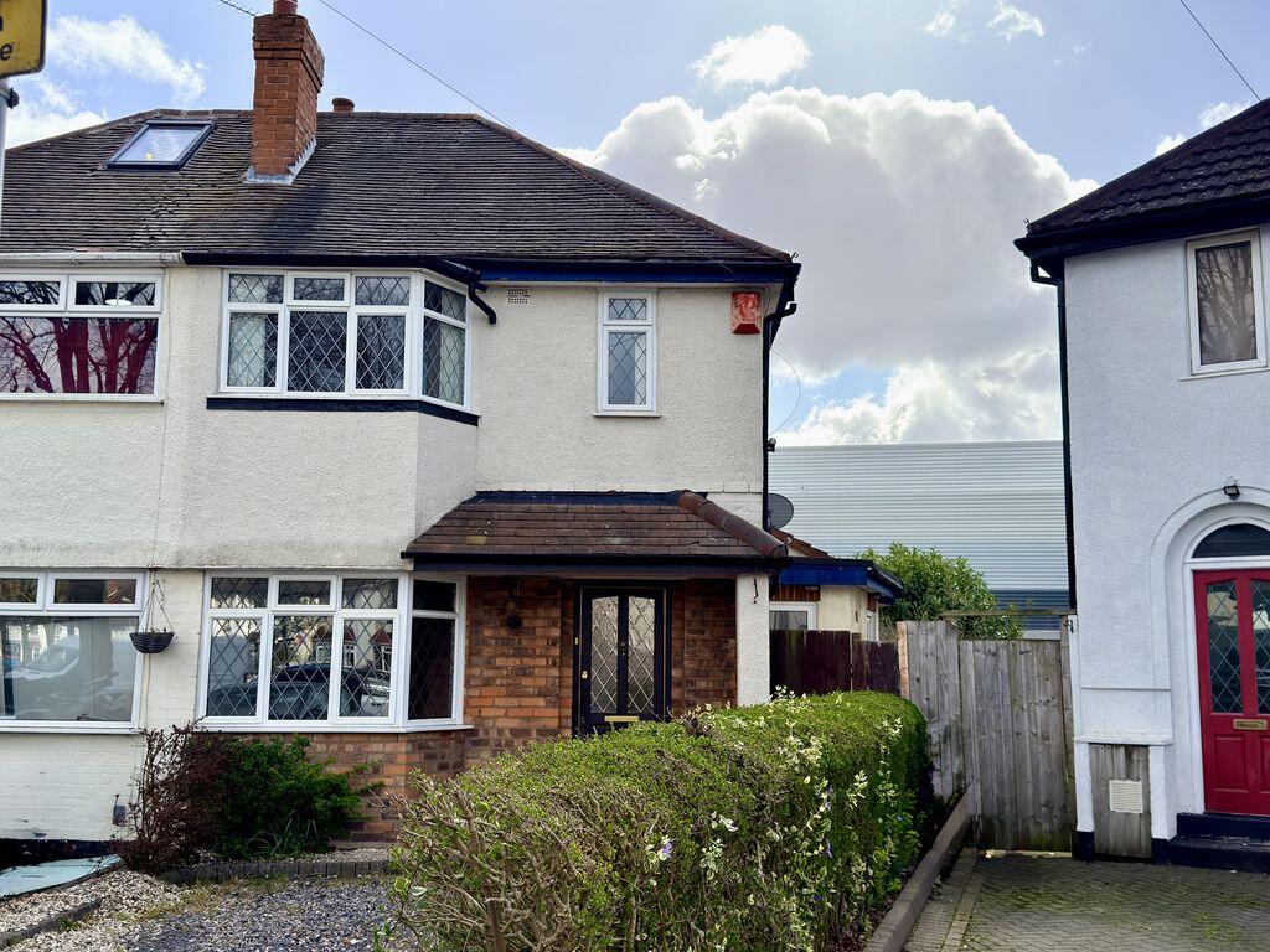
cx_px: 635
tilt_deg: +7.0
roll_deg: +0.4
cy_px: 476
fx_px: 1321
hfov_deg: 51.4
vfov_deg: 39.7
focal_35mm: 36
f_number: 1.78
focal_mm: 6.76
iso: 64
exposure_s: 1/3831
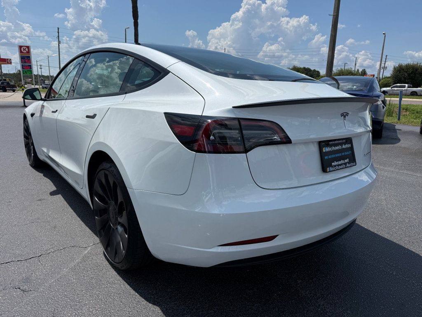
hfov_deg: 71.6
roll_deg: -2.8
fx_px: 293
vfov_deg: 56.8
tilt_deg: -11.2
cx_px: 211
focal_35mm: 24
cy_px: 158
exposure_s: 1/10309
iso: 80
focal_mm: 6.76
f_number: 1.78
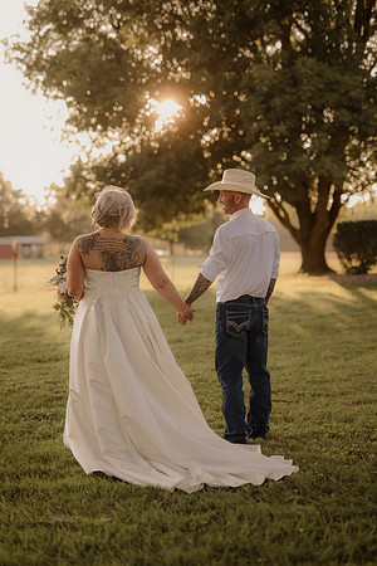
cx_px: 188
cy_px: 283
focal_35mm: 50
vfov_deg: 39.6
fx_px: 785
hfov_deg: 27.0
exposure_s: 1/640
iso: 200
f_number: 2.8
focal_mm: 50
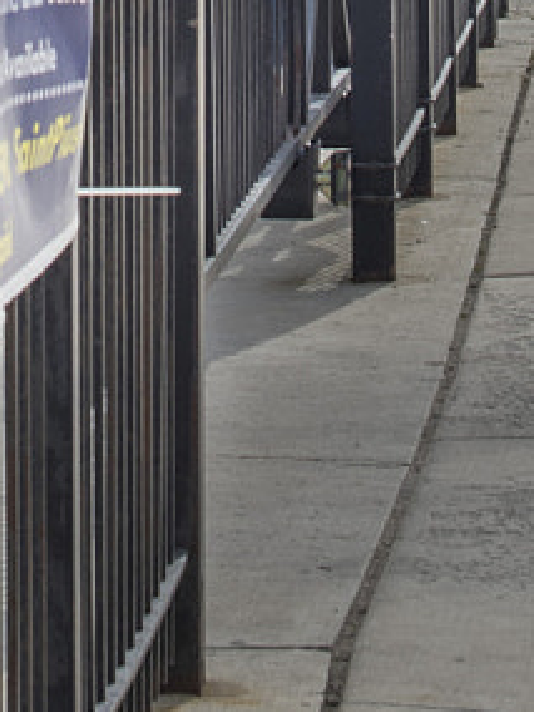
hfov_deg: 5.5
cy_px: -903
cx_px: 10
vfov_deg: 7.0
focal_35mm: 271
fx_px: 5574
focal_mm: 50
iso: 100
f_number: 11
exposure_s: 1/100
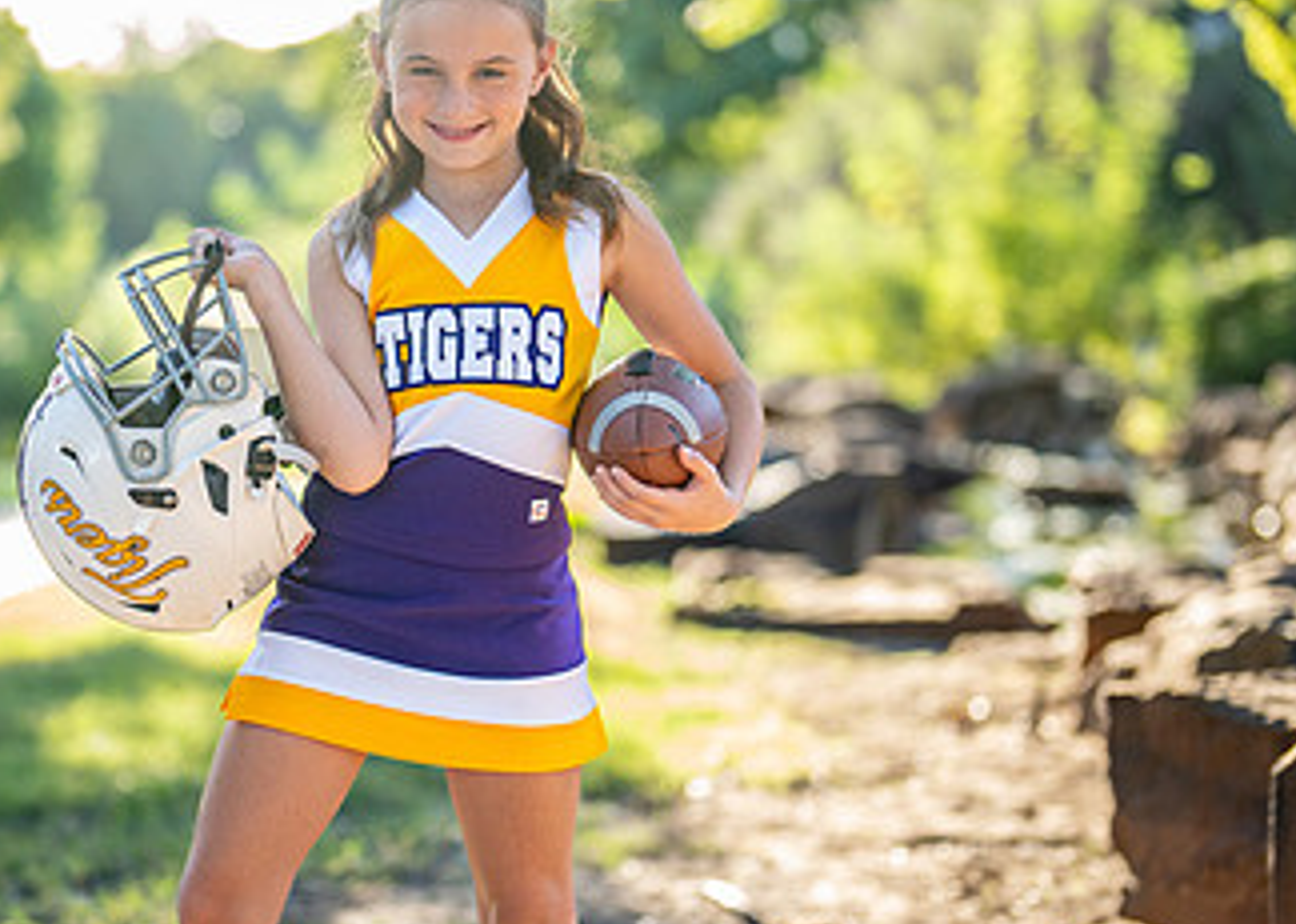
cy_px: 524
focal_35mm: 101
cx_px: 479
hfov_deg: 19.7
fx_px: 3715
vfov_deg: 14.2
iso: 250
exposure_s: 1/1000
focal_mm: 50
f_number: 1.2
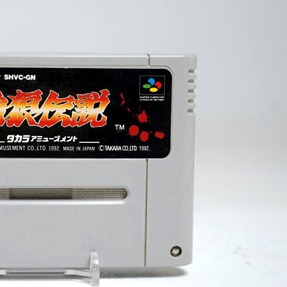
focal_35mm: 85
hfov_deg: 20.0
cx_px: 33
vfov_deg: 20.4
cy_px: 144
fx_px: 797
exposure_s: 1/6
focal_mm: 41
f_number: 5
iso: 64
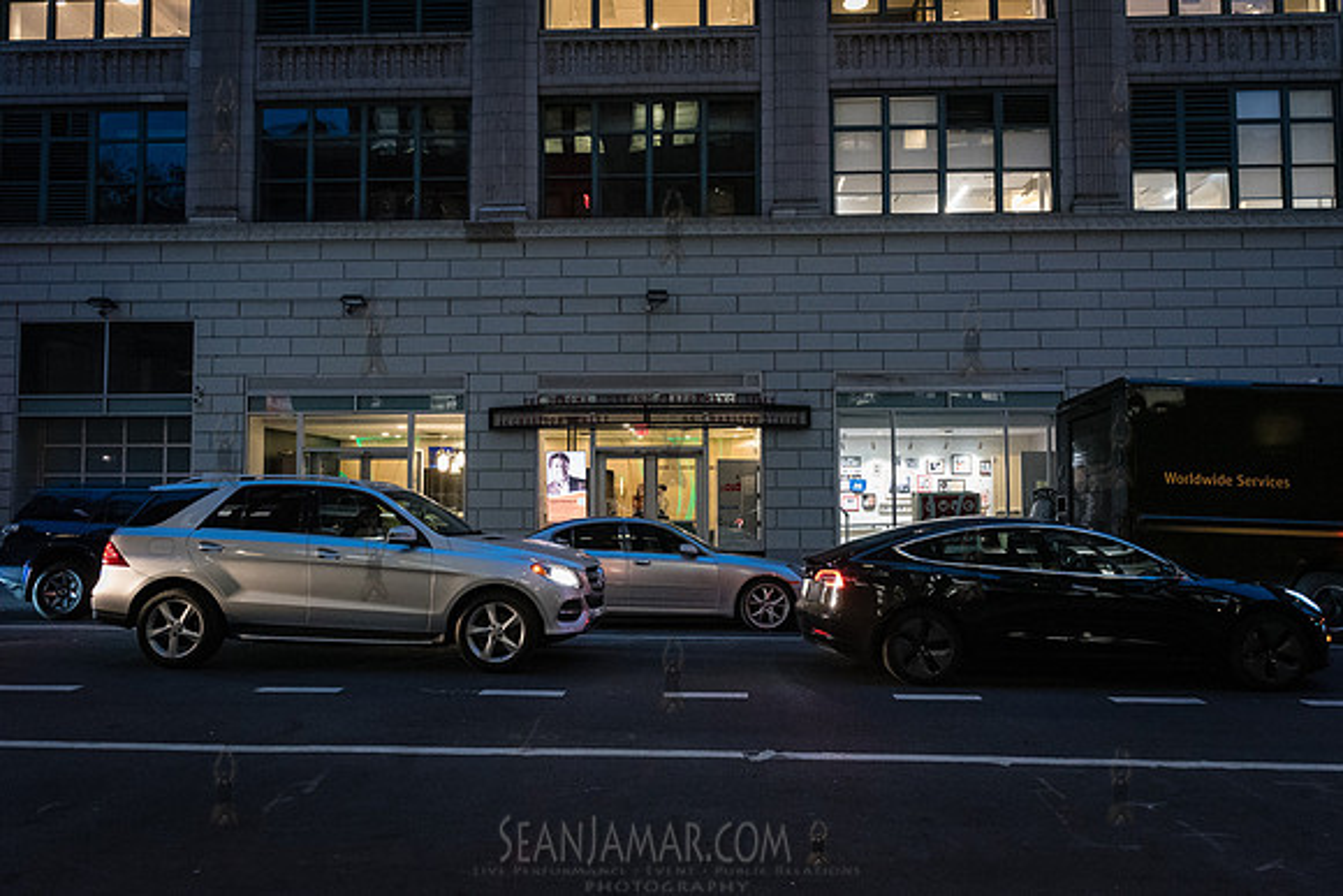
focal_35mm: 24
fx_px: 909
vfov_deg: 52.5
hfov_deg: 72.9
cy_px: 448
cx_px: 672
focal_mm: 24
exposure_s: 1/125
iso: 6400
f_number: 4
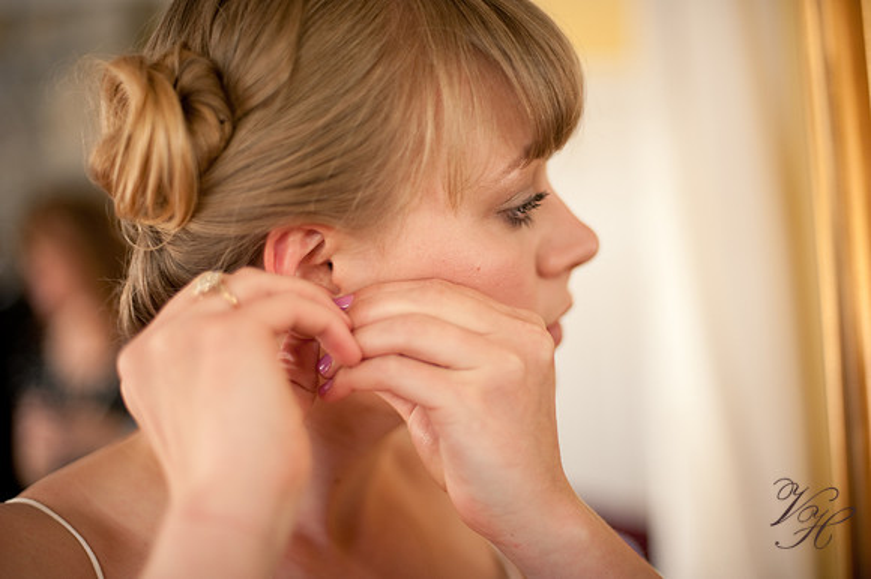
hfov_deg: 39.6
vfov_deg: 27.0
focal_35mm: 50
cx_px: 436
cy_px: 290
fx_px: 1209
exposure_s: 1/100
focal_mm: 50
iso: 200
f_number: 1.4
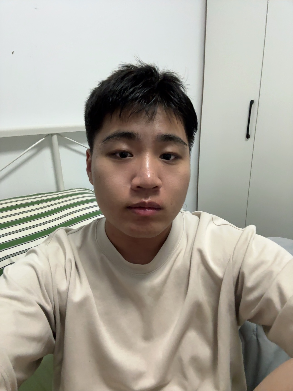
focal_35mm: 23
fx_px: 260
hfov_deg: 58.9
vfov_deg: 73.9
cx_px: 146
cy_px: 196
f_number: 1.9
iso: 250
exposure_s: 1/50
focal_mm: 2.69
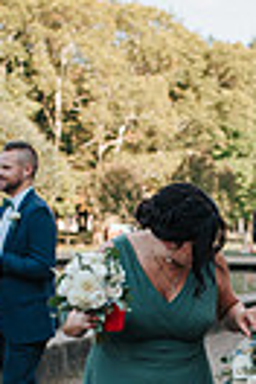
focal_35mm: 119
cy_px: 364
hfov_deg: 11.4
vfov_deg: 16.9
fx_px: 1269
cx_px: 253
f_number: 3.2
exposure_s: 1/800
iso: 320
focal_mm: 35
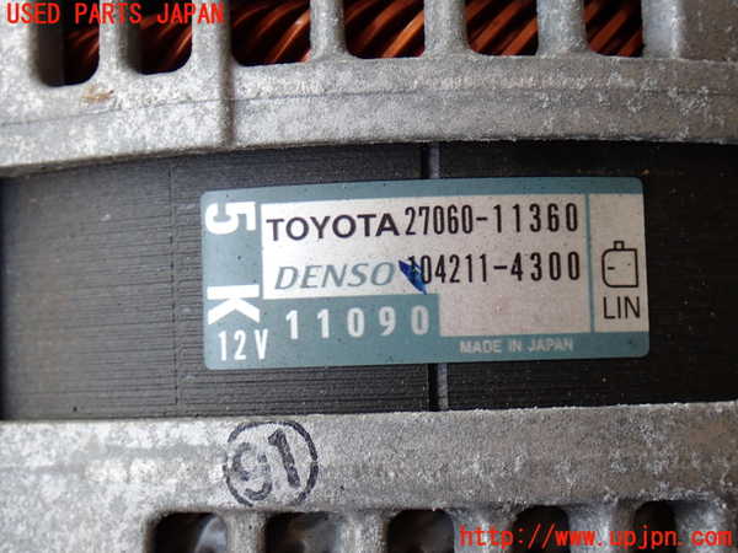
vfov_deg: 20.7
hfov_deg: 27.4
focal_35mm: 71
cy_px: 276
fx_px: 1514
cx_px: 369
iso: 200
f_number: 3.9
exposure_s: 1/100
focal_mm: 12.73
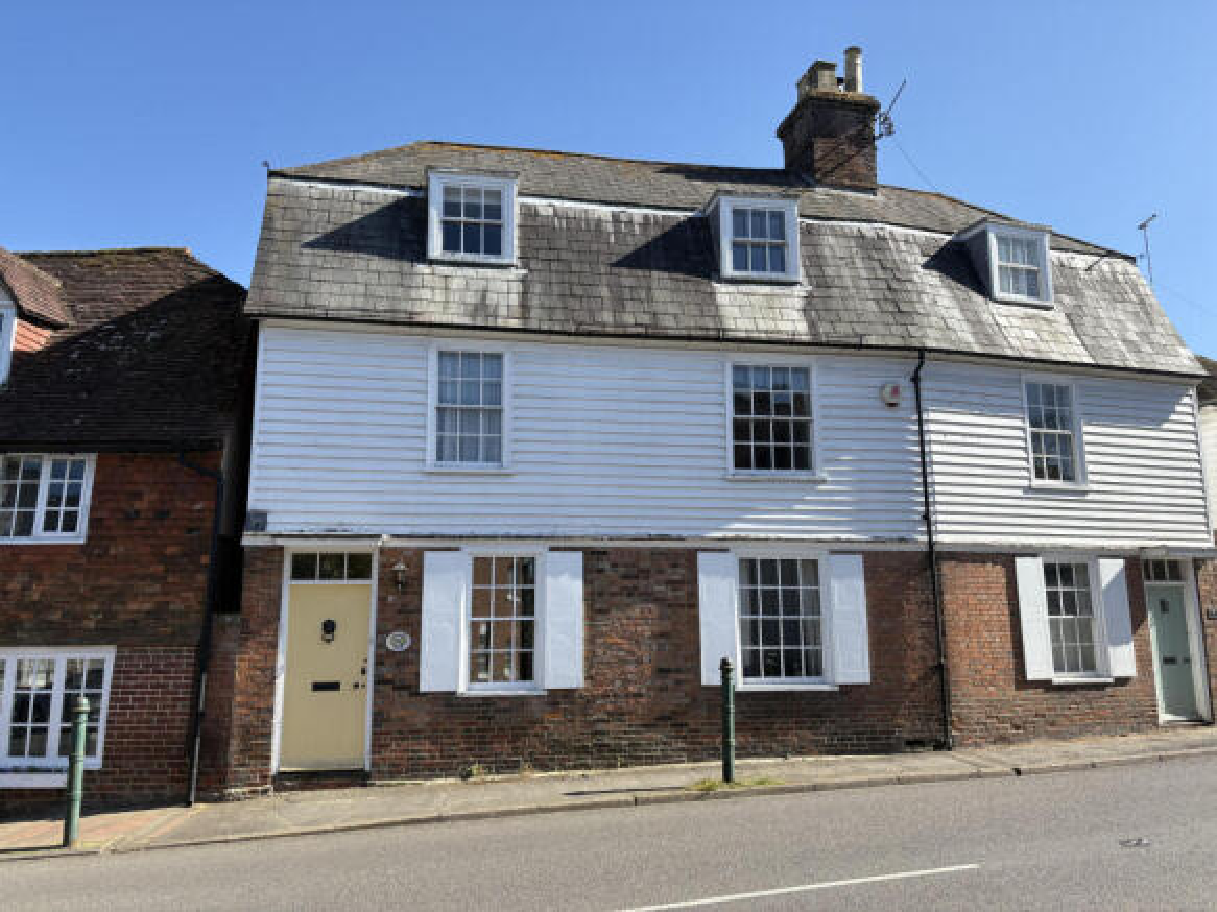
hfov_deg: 67.3
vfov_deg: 53.0
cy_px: 456
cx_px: 608
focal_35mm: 26
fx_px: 914
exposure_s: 1/1901
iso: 50
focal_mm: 5.96
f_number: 1.6
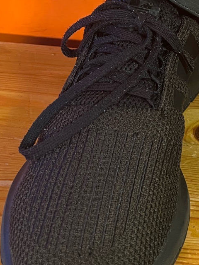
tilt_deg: -30.7
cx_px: 214
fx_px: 498
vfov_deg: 29.0
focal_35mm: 65
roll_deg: -2.8
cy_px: 44
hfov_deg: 21.5
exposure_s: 1/50
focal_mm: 5.7
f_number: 1.5
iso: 250
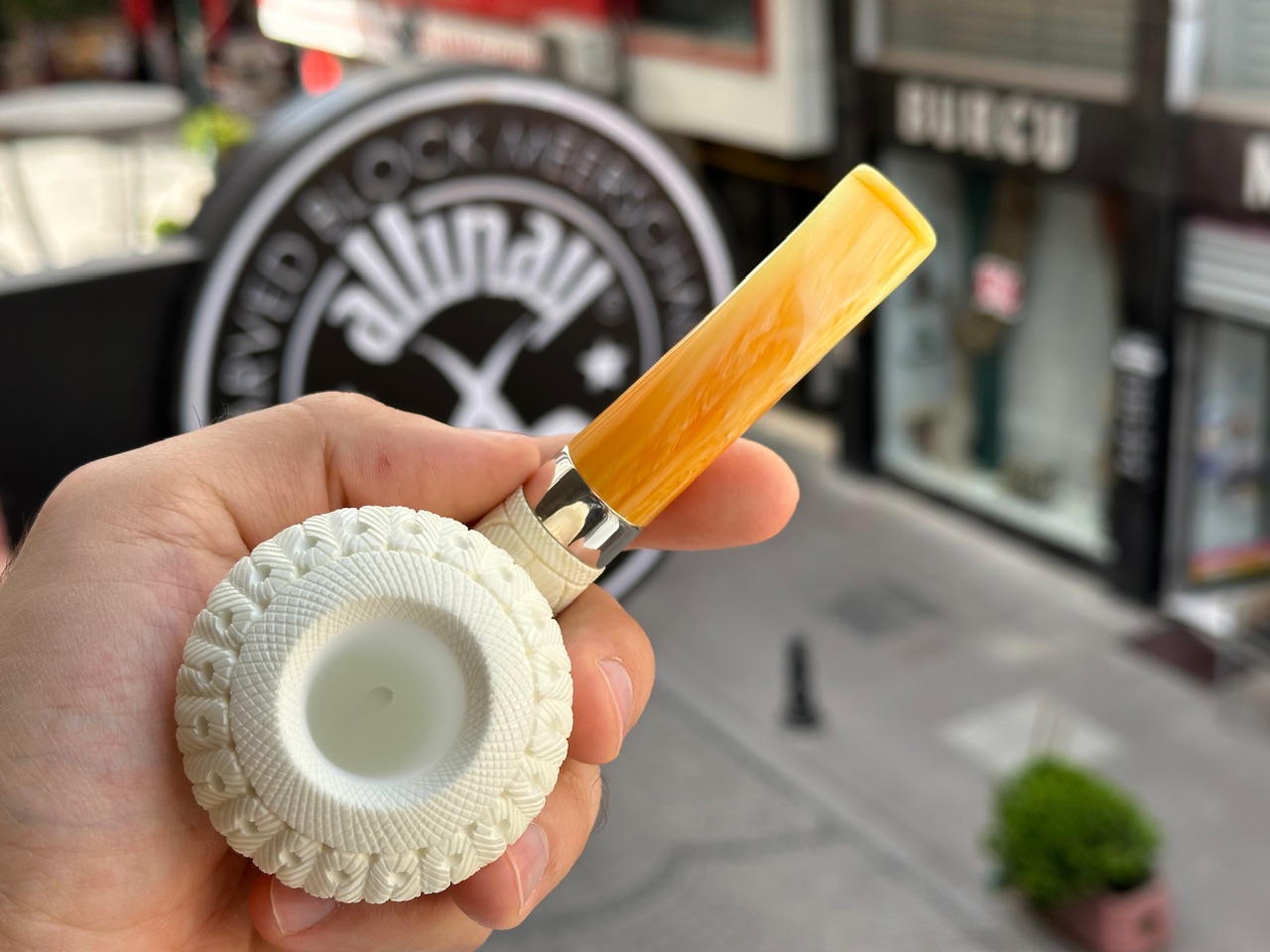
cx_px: 635
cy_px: 476
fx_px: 1761
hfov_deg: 39.7
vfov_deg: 30.3
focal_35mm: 48
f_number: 1.78
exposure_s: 1/590
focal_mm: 6.86
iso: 64
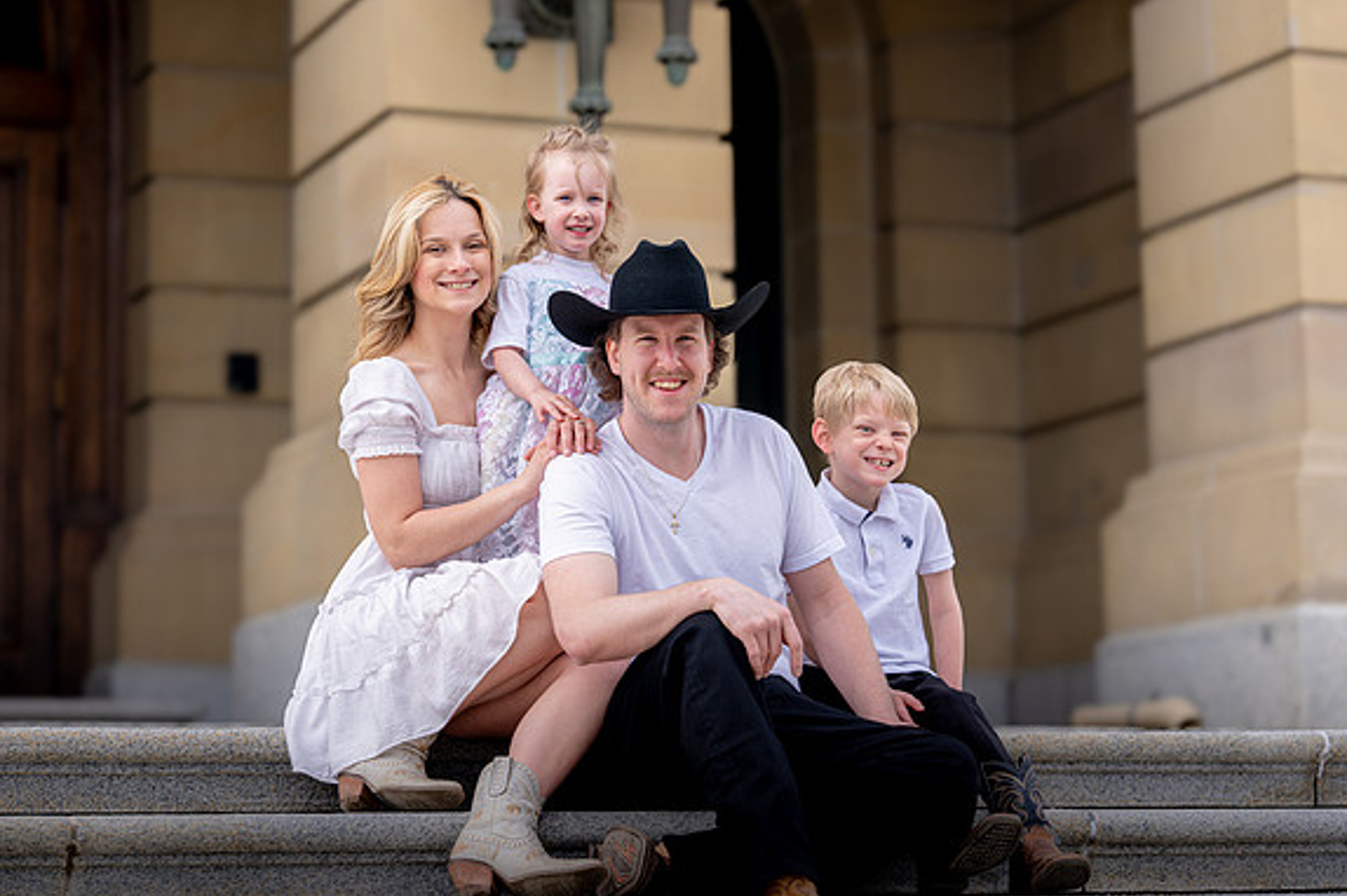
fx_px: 3328
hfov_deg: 22.9
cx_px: 671
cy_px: 447
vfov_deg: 15.3
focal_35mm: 89
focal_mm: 88
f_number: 2.8
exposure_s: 1/1000
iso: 100
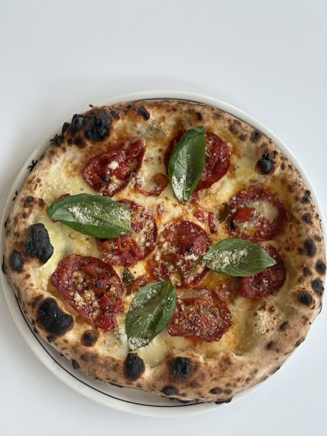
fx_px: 604
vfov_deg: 39.7
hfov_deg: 30.3
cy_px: 218
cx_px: 164
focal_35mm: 48
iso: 125
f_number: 1.78
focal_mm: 6.76
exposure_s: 1/100
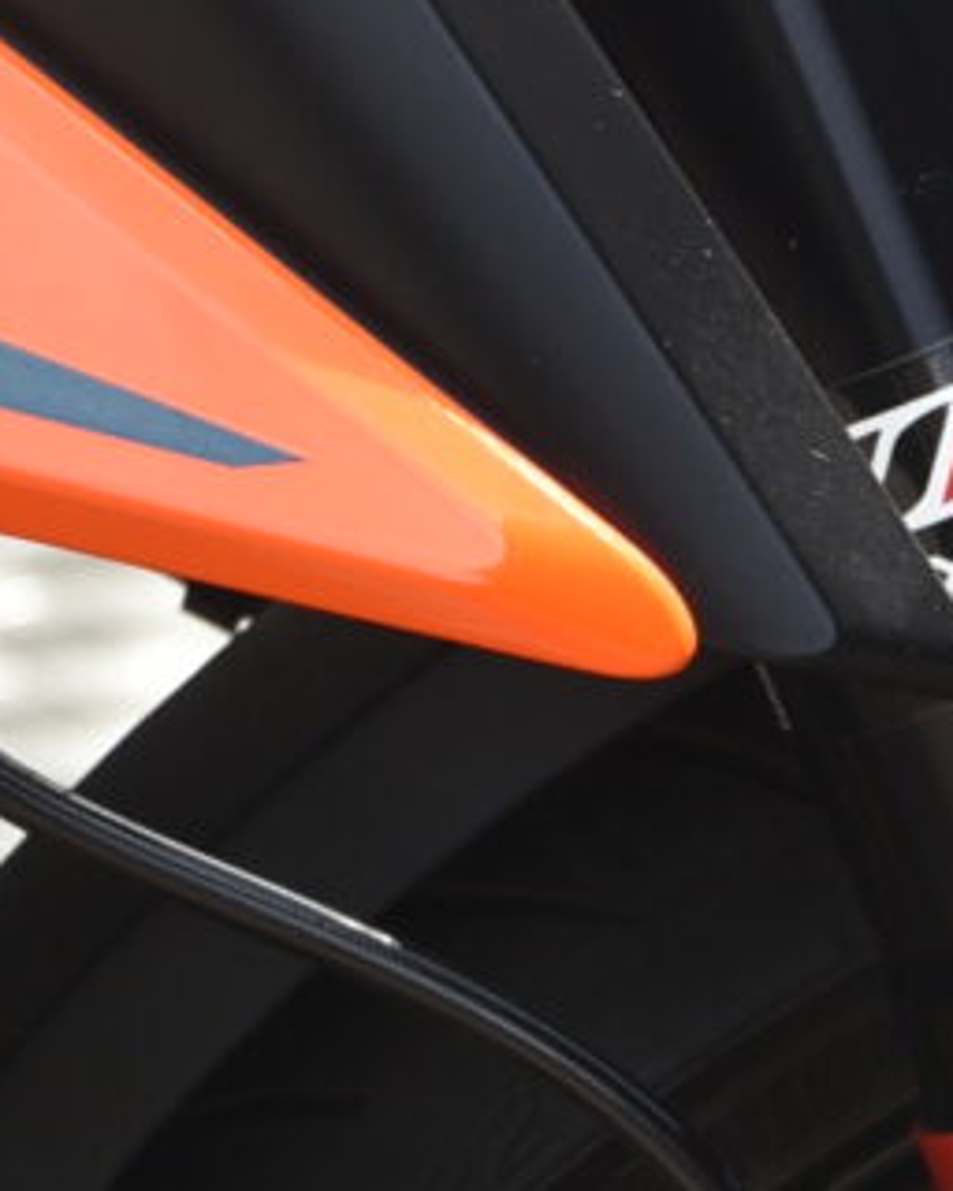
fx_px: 18510
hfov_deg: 2.9
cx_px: -724
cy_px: -45
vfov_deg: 3.7
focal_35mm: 525
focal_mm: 70
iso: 100
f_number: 5.6
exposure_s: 1/125
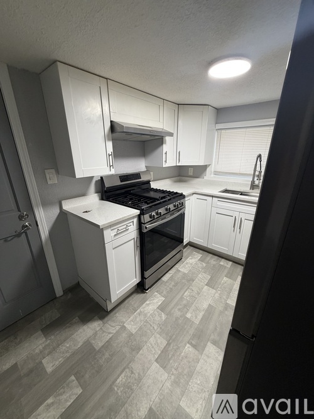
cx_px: 157
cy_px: 210
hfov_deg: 85.7
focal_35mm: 14
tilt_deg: -18.6
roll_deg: +2.2
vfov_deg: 102.1
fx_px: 169
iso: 200
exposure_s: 1/60
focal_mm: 2.22
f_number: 2.2
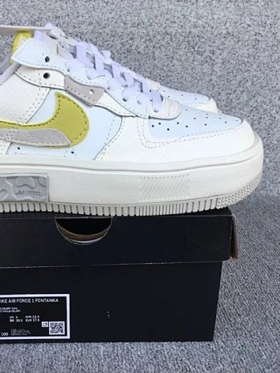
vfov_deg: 44.8
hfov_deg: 34.0
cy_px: 184
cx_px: 89
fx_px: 453
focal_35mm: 42
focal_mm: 3.3
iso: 25
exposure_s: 1/357
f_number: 2.4
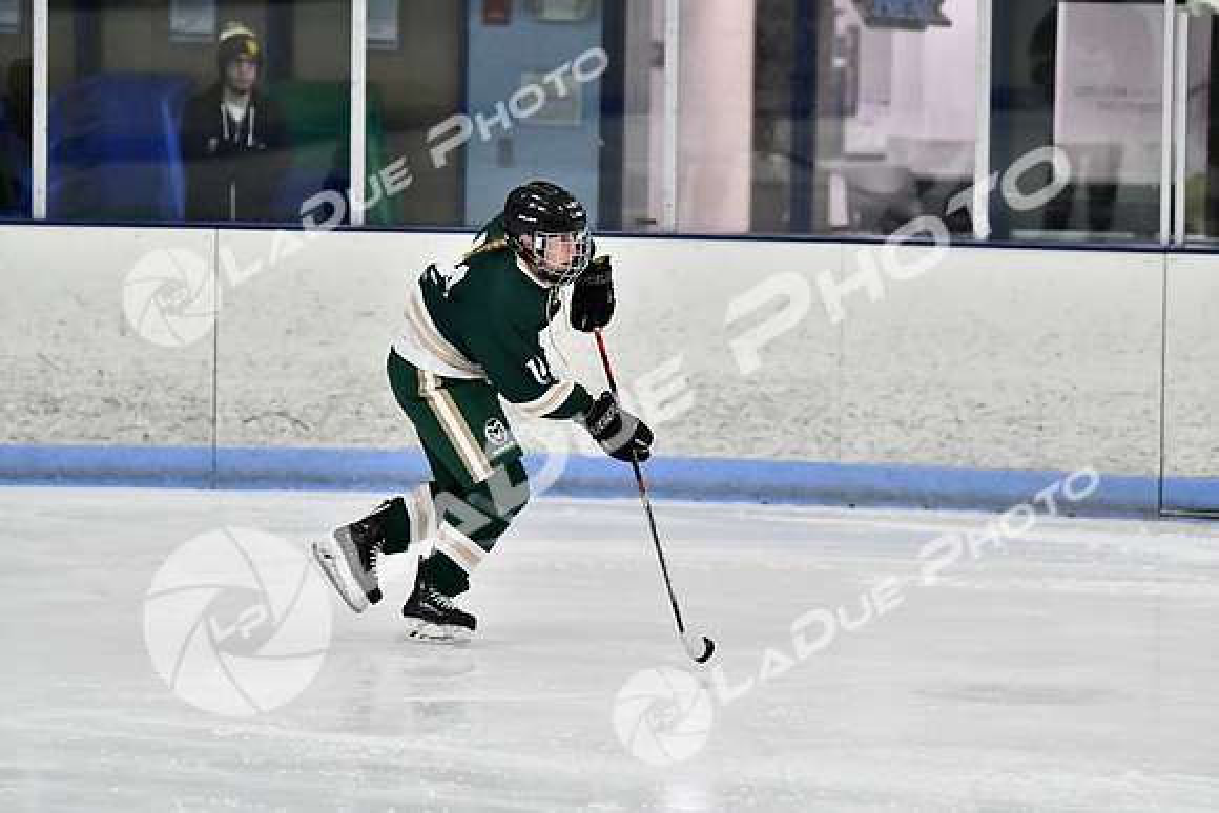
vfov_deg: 6.1
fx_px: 7620
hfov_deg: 9.1
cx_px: 610
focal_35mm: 225
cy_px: 406
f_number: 2.8
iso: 8000
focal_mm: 150
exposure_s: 1/1250
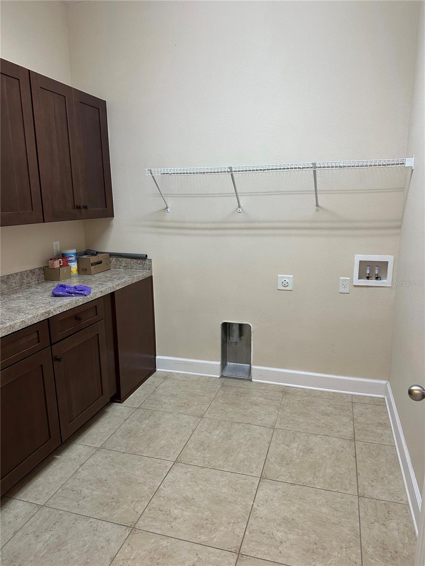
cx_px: 212
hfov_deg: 56.8
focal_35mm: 24
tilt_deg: -9.9
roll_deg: +0.9
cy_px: 283
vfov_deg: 71.6
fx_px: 393
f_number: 1.78
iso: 125
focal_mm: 6.86
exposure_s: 1/60
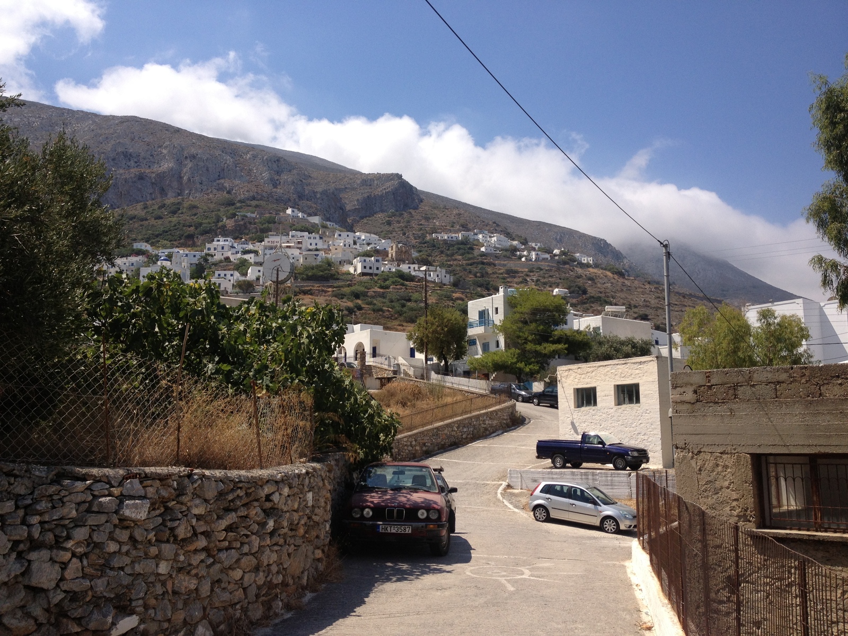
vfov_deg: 40.7
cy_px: 318
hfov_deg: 52.6
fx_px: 857
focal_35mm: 35
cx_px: 424
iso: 50
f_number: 2.4
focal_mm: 4.28
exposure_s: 1/2045
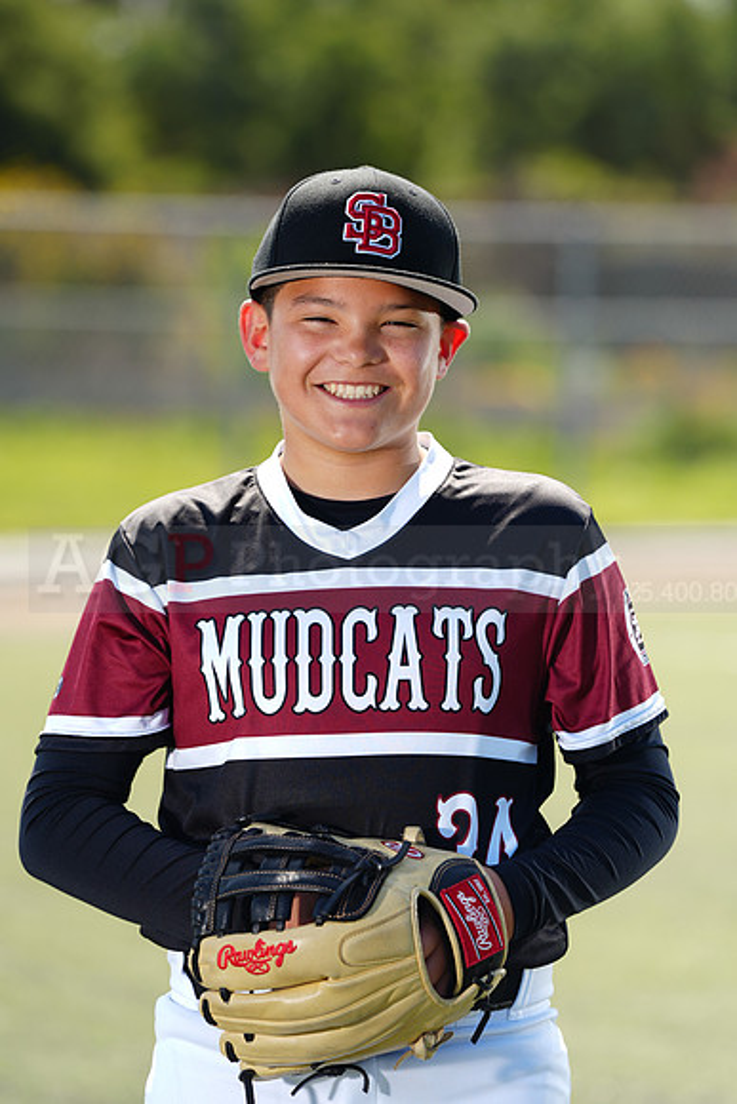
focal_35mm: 200
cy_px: 552
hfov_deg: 6.9
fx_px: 6138
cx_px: 368
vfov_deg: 10.3
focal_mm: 200
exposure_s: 1/250
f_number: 4.5
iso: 64
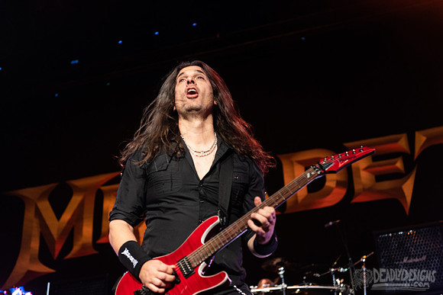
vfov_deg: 24.2
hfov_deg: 35.6
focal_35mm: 56
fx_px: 689
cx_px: 222
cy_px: 148
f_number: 3.2
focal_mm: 56
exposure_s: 1/320
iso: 2000
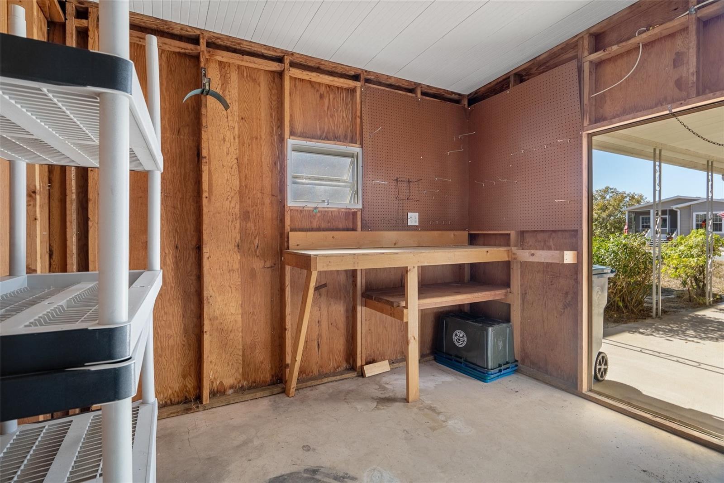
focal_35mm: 17
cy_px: 242
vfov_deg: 70.4
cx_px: 362
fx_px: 342
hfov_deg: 93.3
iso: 320
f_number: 8
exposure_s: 1/100
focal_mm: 17
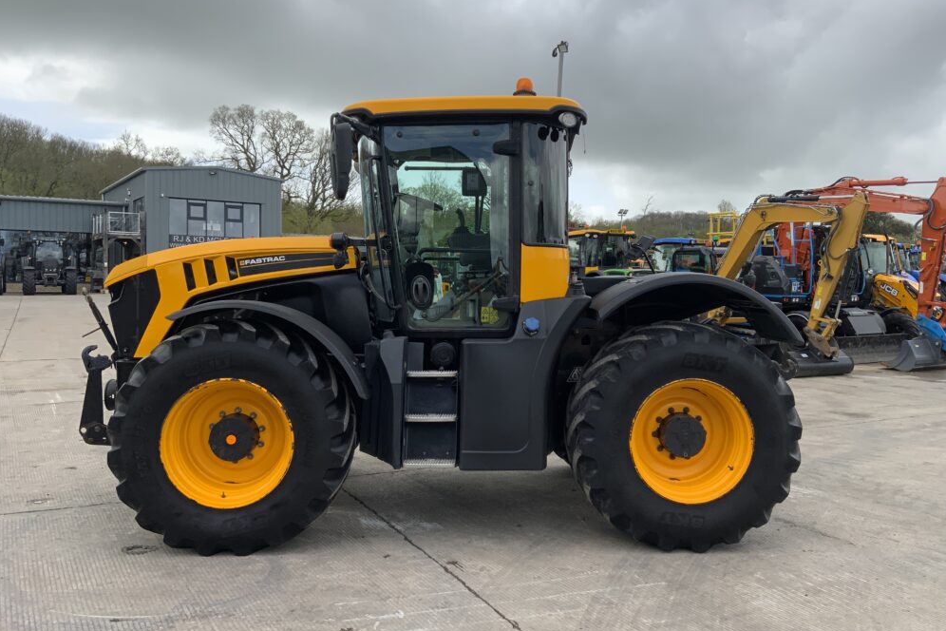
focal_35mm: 31
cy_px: 301
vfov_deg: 42.3
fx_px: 815
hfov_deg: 60.3
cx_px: 482
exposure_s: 1/944
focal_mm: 3
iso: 16
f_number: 1.8
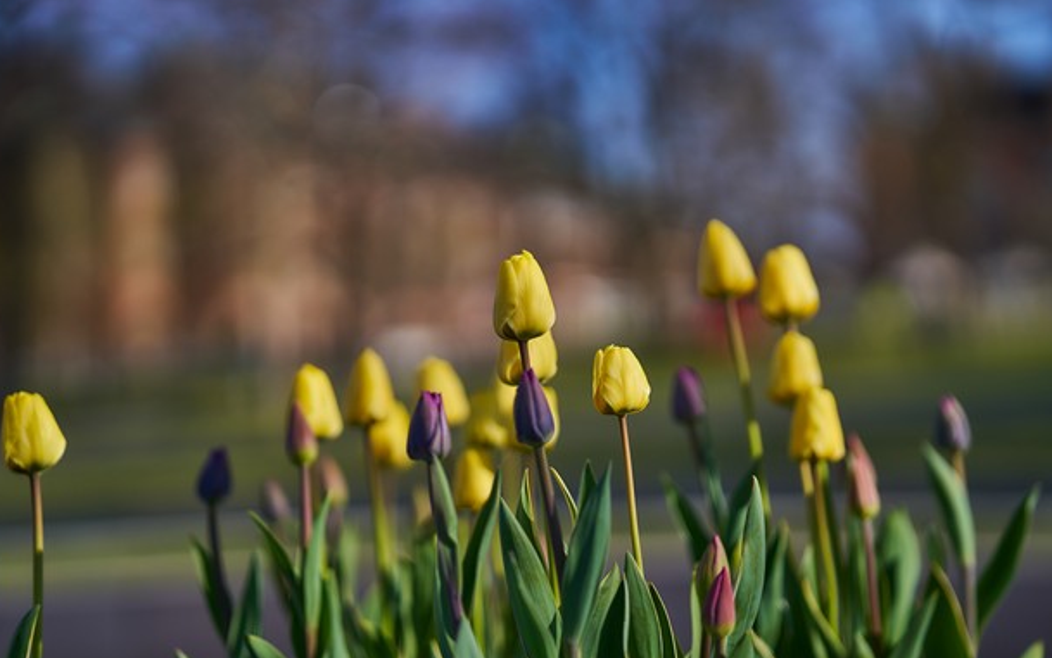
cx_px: 513
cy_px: 313
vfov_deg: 14.4
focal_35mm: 91
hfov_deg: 22.8
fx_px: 2610
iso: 50
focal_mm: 85
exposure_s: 1/3200
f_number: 1.8
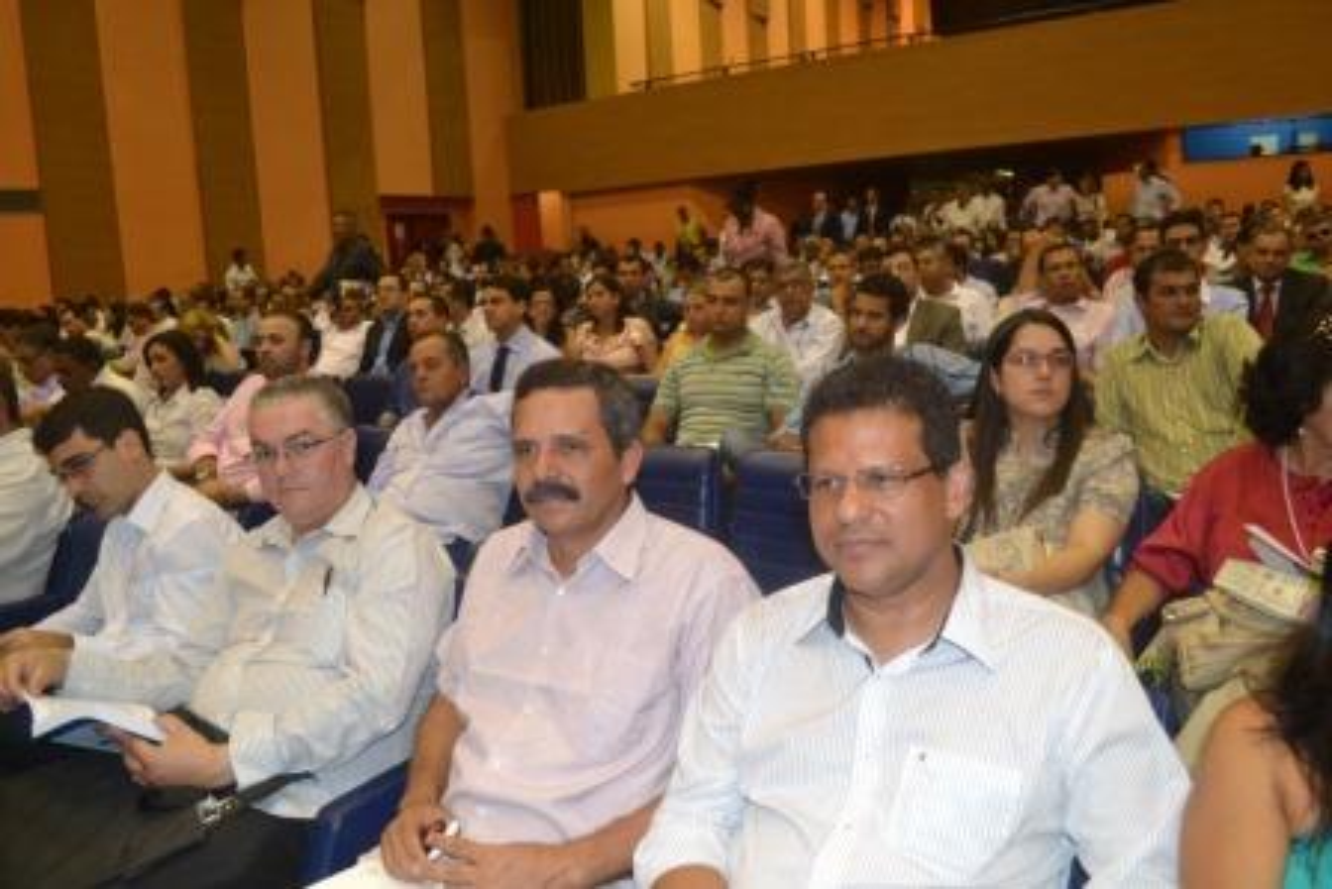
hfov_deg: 67.4
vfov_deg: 48.0
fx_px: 999
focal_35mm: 27
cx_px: 666
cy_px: 444
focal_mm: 18
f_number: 3.5
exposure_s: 1/60
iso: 1250
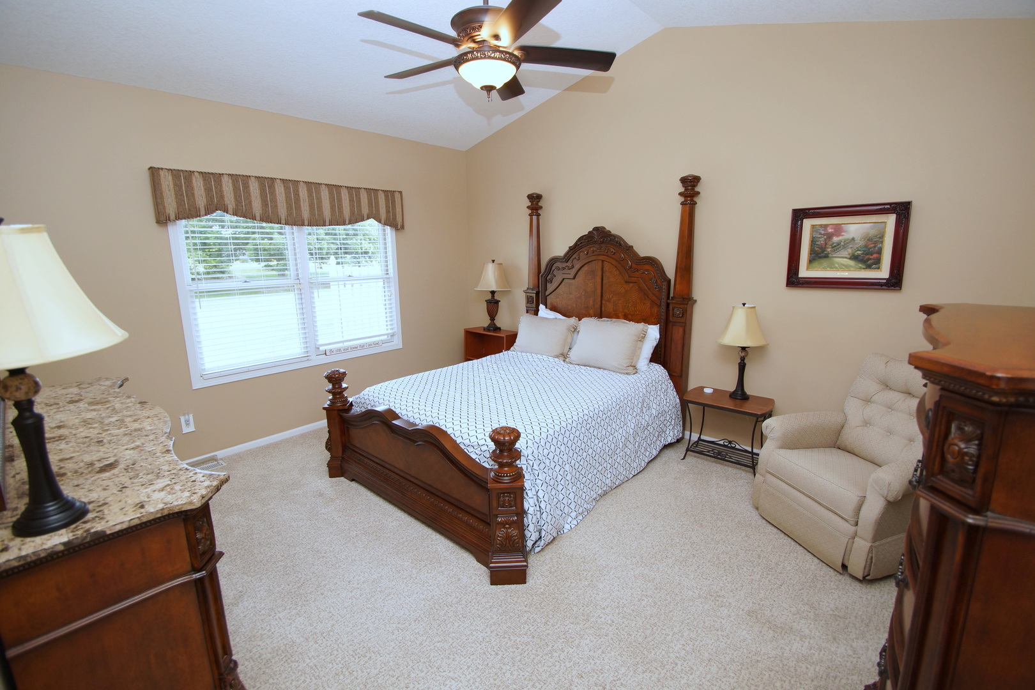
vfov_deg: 77.3
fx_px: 431
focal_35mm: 15
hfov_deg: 100.4
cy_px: 345
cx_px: 518
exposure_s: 1/60
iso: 320
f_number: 4
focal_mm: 10
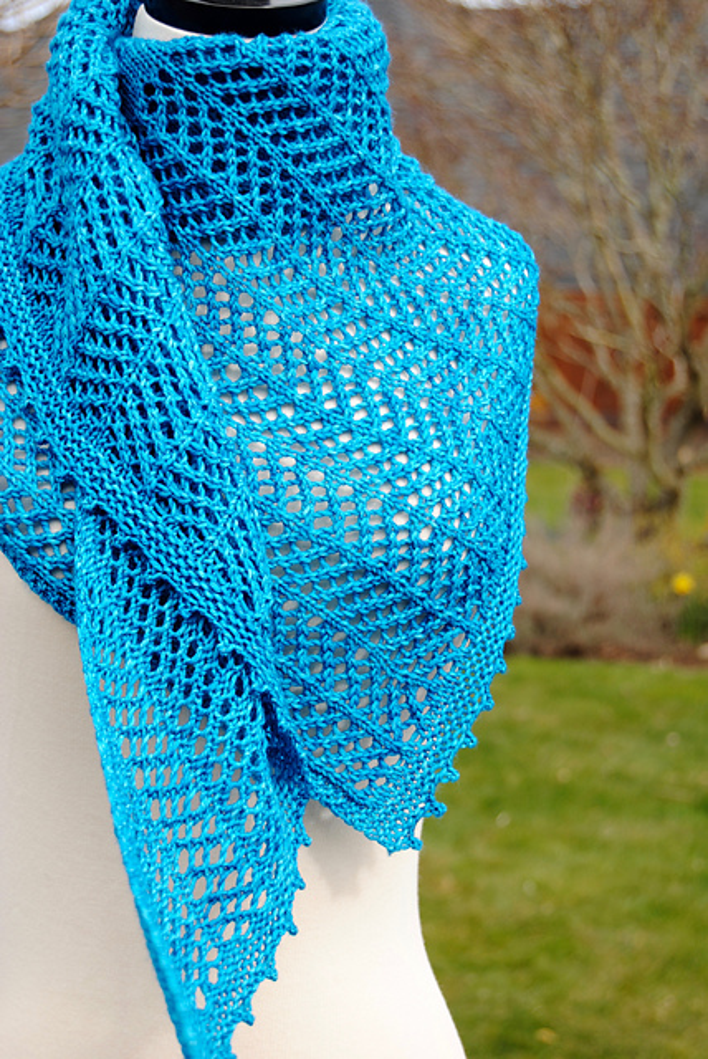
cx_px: 354
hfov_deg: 16.6
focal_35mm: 82
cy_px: 530
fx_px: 2428
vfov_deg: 24.6
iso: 100
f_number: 5.6
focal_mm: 55
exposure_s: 1/125
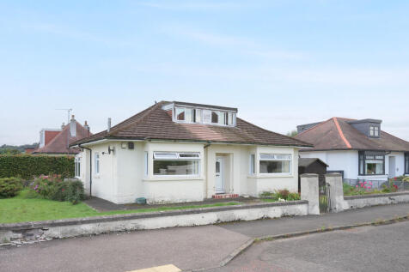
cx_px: 204
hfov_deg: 65.5
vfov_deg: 46.4
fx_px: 318
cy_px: 136
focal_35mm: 28
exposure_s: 1/500
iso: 800
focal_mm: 28
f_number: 5
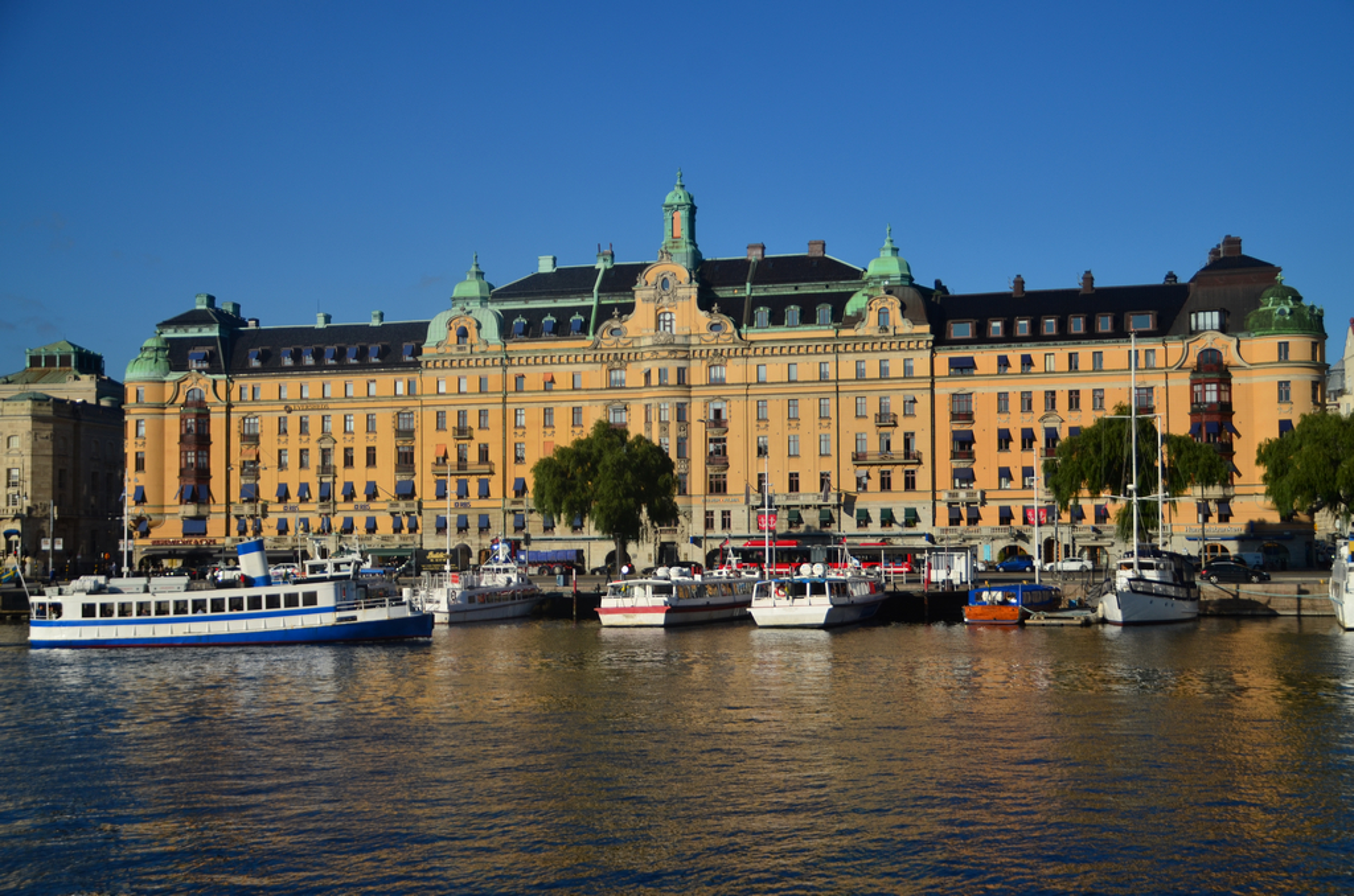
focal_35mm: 48
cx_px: 677
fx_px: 1801
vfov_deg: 27.9
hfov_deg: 41.2
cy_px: 448
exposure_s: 1/2000
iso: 100
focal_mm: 32
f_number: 4.2
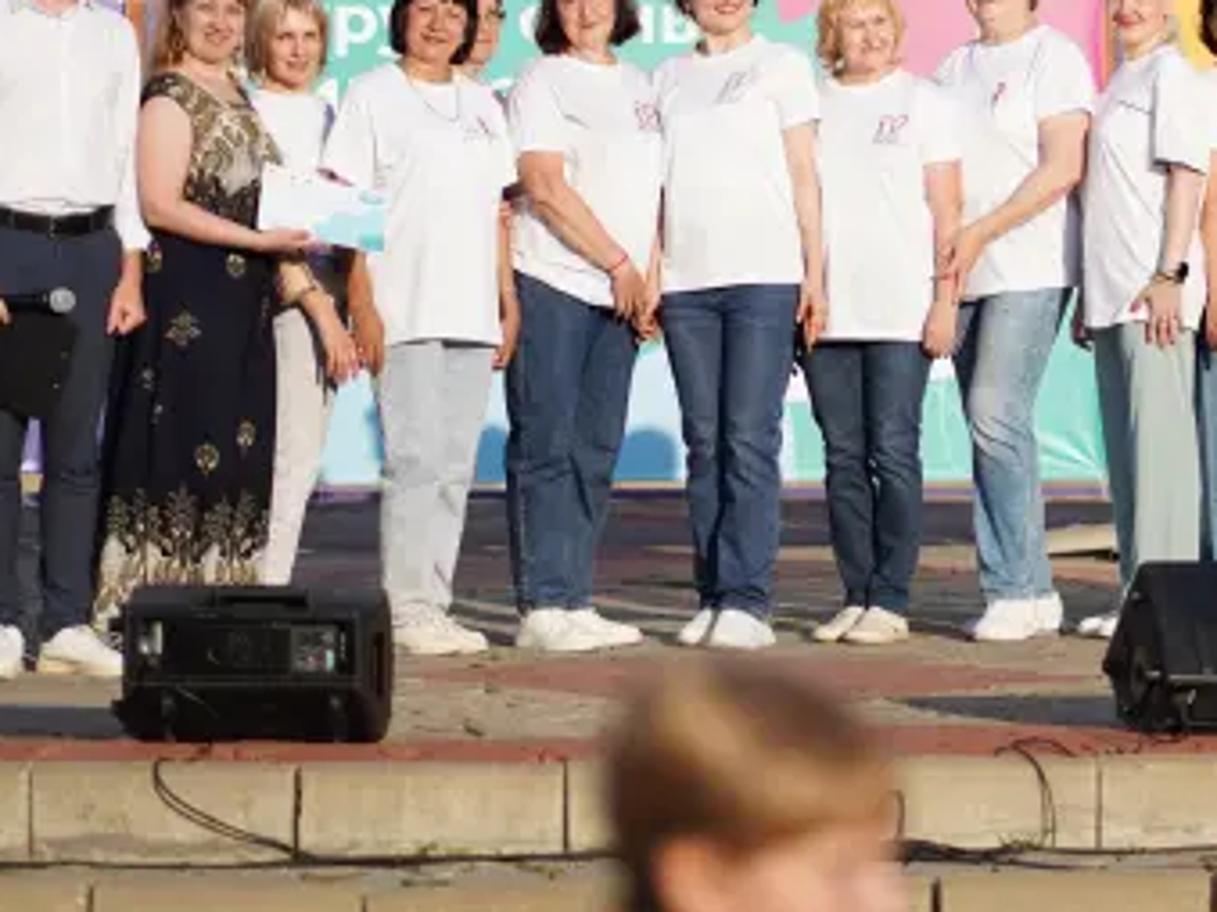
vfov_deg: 8.0
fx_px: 6502
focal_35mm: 185
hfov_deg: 10.7
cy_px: 43
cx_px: 1023
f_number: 1.8
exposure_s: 1/8000
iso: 200
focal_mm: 85
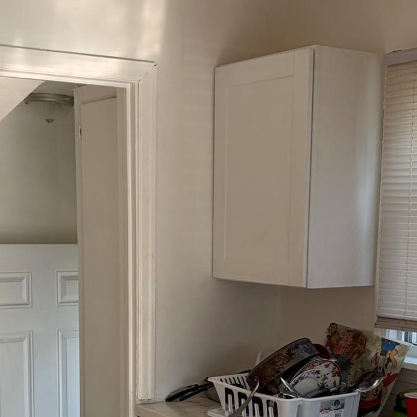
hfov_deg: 25.4
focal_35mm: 68
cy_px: 354
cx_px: 207
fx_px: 927
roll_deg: -0.1
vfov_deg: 24.8
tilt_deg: -7.1
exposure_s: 1/219
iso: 40
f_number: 1.6
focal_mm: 5.96
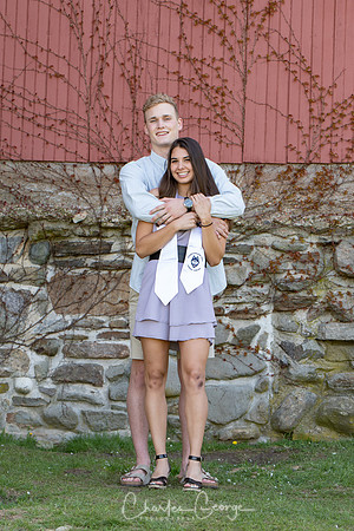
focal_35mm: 135
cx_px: 177
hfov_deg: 10.2
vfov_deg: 15.2
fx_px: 1991
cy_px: 266
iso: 200
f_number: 4.5
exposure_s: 1/125
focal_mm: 90
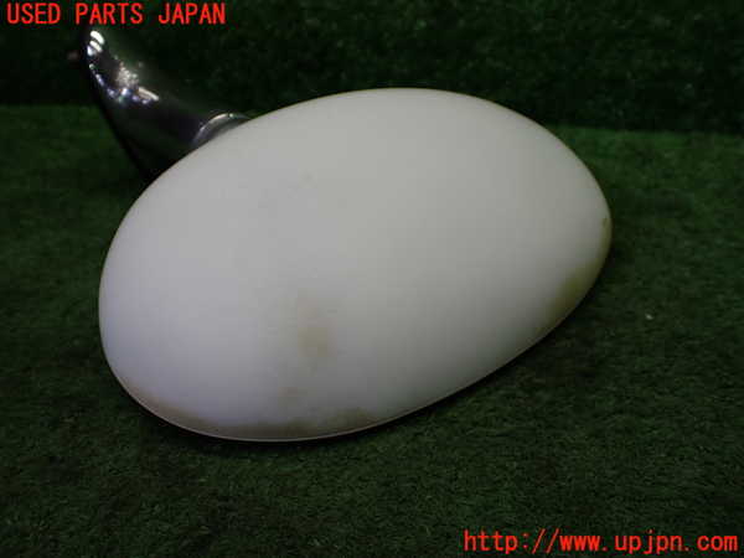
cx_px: 372
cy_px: 279
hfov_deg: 60.0
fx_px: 645
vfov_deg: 46.8
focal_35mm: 30
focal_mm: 5.4
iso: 125
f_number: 2.3
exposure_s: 1/125
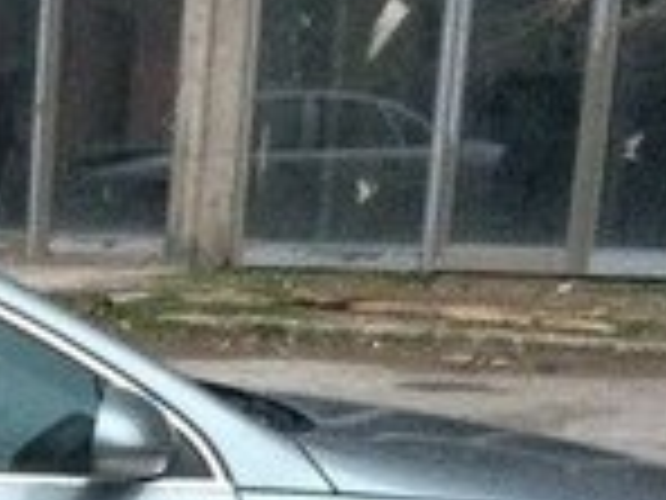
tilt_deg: -14.2
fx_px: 2482
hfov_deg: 14.0
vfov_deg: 10.9
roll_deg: -0.5
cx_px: -441
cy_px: 822
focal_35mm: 129
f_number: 2.2
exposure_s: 1/17
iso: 250
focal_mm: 4.15
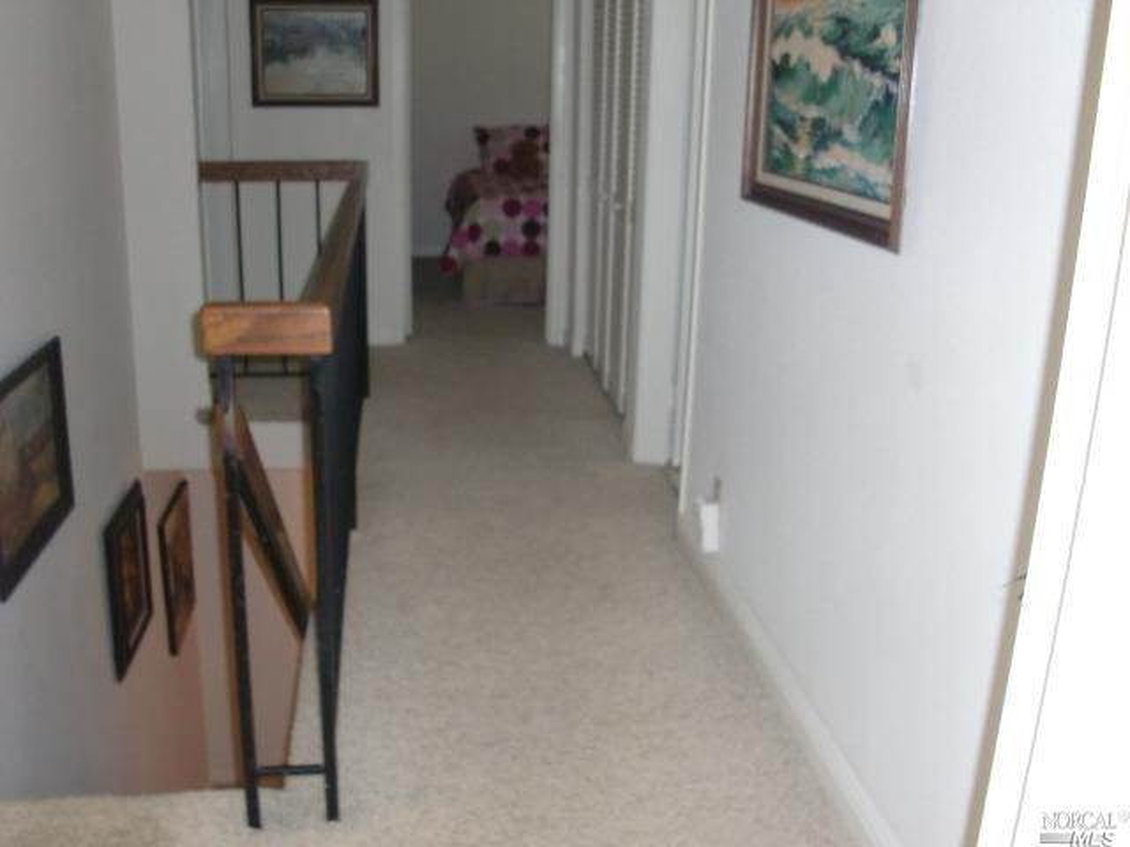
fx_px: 1175
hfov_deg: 51.4
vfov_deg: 39.7
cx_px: 565
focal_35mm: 36
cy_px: 424
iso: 400
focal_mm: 6.3
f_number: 2.8
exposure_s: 1/60
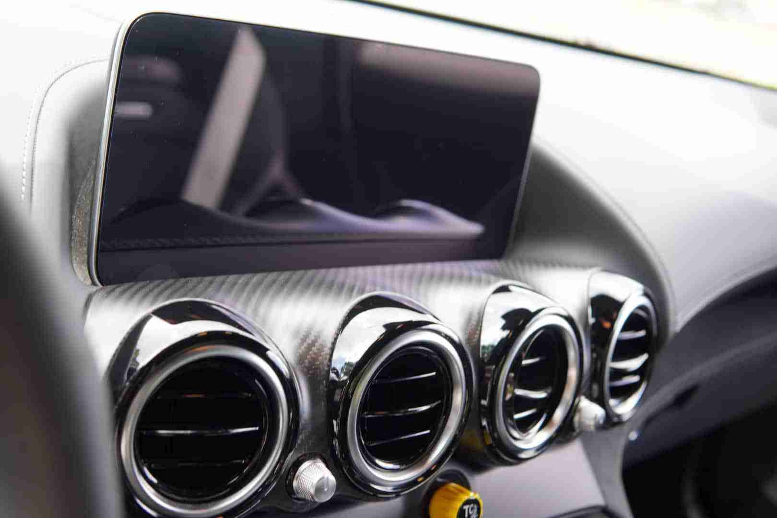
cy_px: 259
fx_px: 971
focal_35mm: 45
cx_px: 388
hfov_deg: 43.6
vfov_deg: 29.9
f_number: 4
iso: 200
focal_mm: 30
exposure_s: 1/60
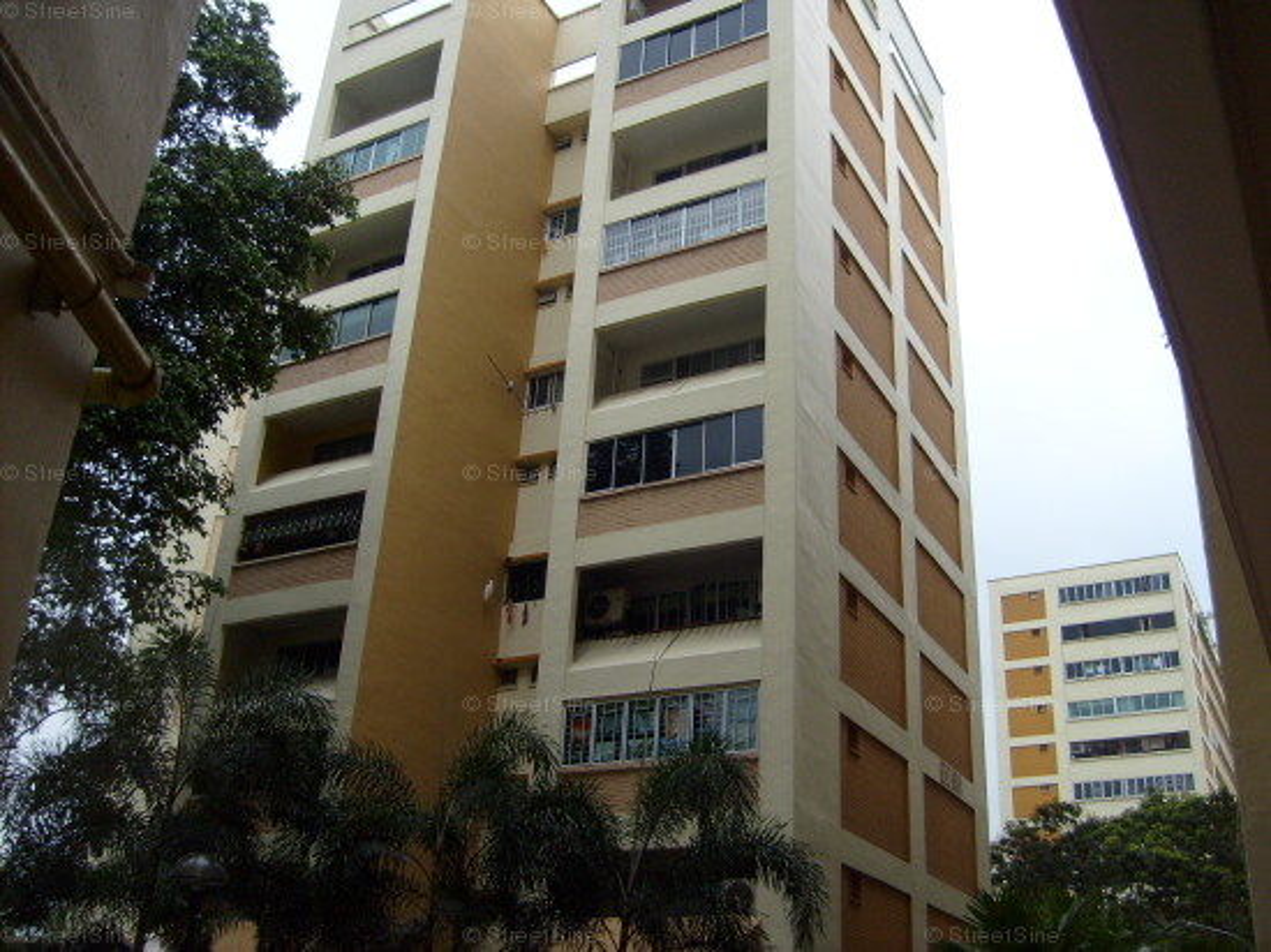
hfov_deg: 52.6
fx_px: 1285
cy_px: 476
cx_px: 636
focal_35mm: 35
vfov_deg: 40.7
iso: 80
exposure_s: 1/90
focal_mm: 5.8
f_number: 7.1
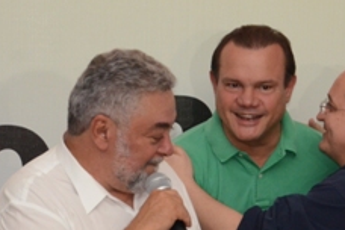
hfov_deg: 5.5
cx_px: 254
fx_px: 3576
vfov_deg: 3.7
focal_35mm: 373
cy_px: 151
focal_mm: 105
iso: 2500
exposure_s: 1/60
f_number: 5.6
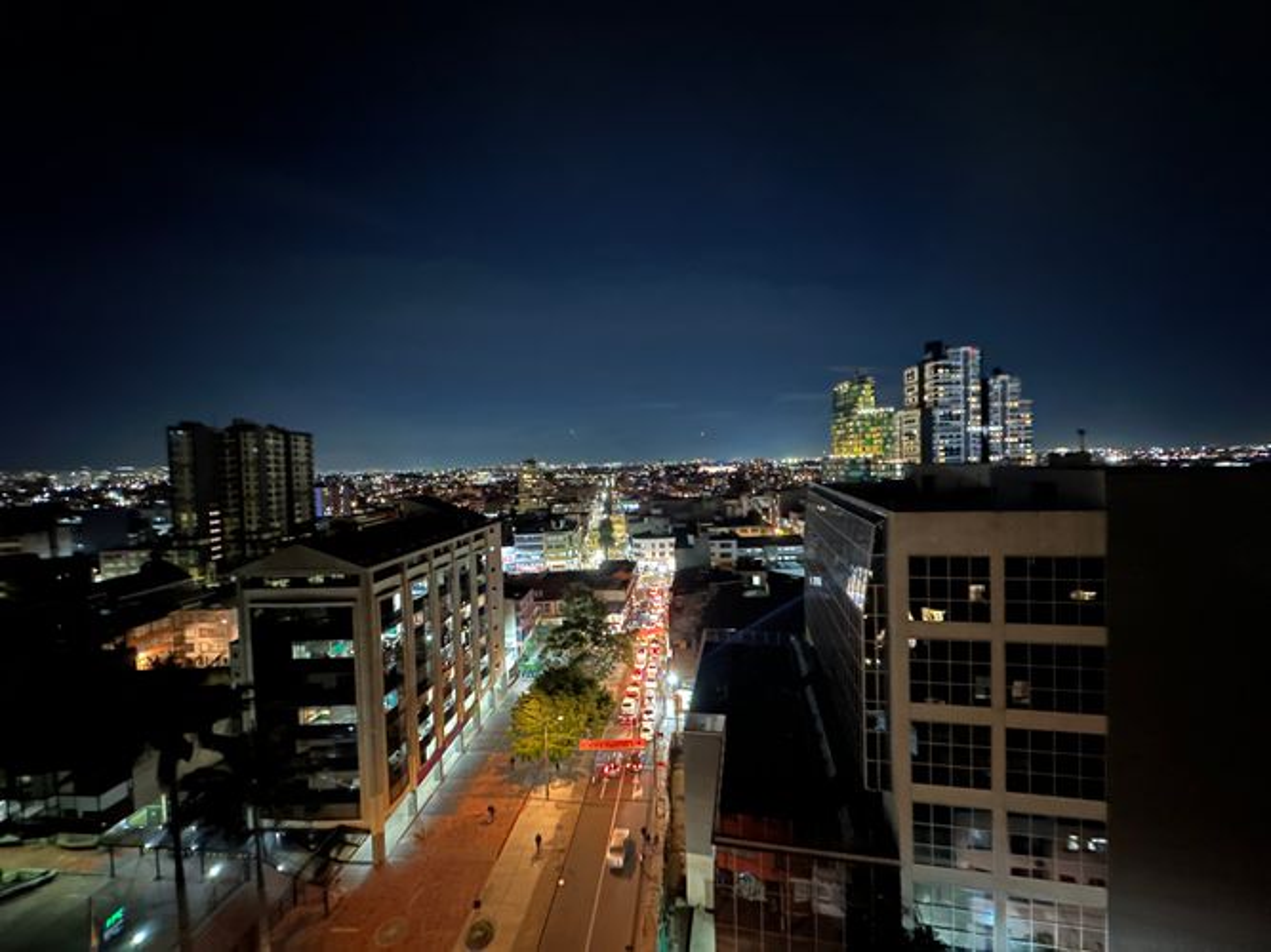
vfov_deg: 85.7
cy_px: 476
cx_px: 636
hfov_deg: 102.1
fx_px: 514
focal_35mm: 14
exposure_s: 1/8
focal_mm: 2.22
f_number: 2.2
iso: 1250
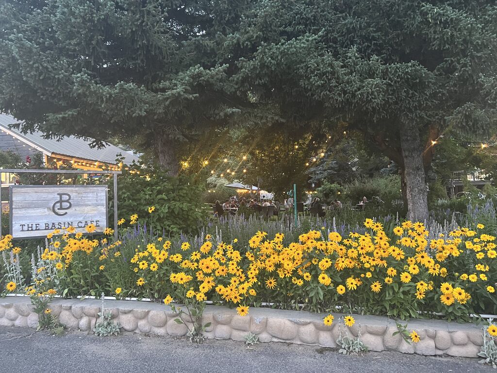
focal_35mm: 26
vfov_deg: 53.1
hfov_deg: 67.3
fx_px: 373
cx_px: 248
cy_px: 186
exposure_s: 1/30
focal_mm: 5.7
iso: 500
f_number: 1.5
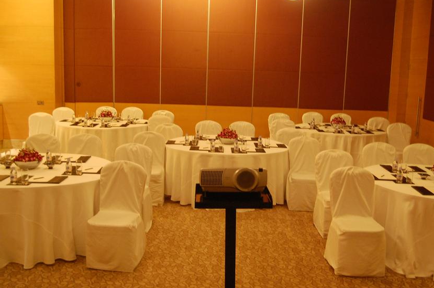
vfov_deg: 33.3
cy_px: 143
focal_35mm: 40
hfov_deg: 48.5
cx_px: 222
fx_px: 481
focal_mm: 26
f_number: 4.2
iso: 1250
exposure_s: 1/8
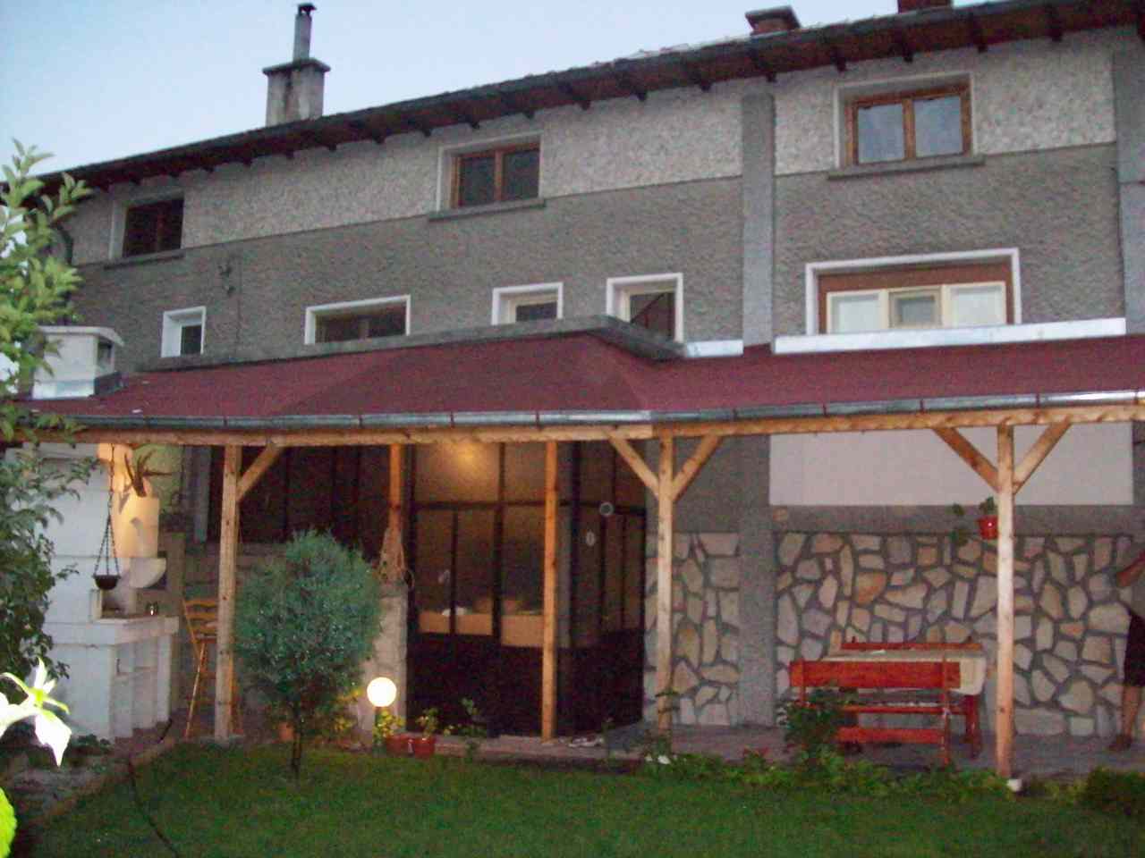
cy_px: 429
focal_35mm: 36
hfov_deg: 51.4
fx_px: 1191
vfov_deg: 39.7
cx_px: 572
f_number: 2.7
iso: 800
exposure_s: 1/64
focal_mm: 6
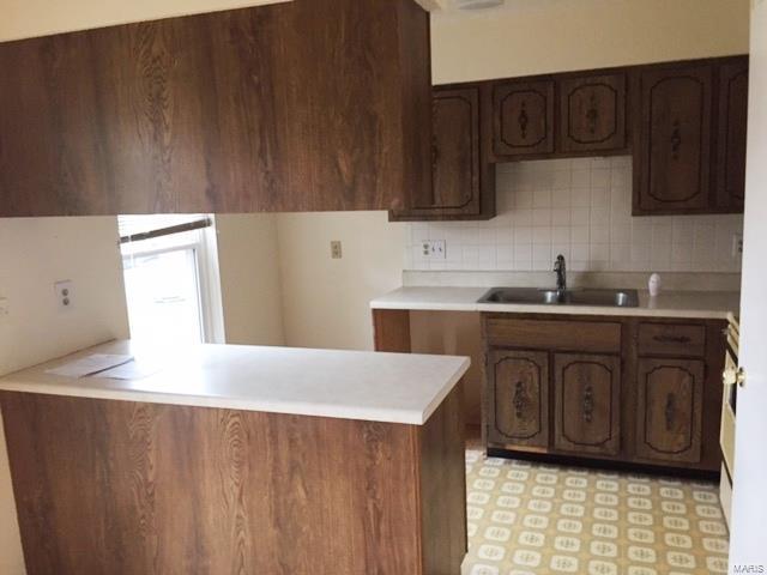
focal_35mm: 29
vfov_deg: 48.2
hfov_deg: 61.7
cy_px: 288
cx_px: 384
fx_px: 643
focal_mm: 4.15
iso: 160
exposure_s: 1/30
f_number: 2.2
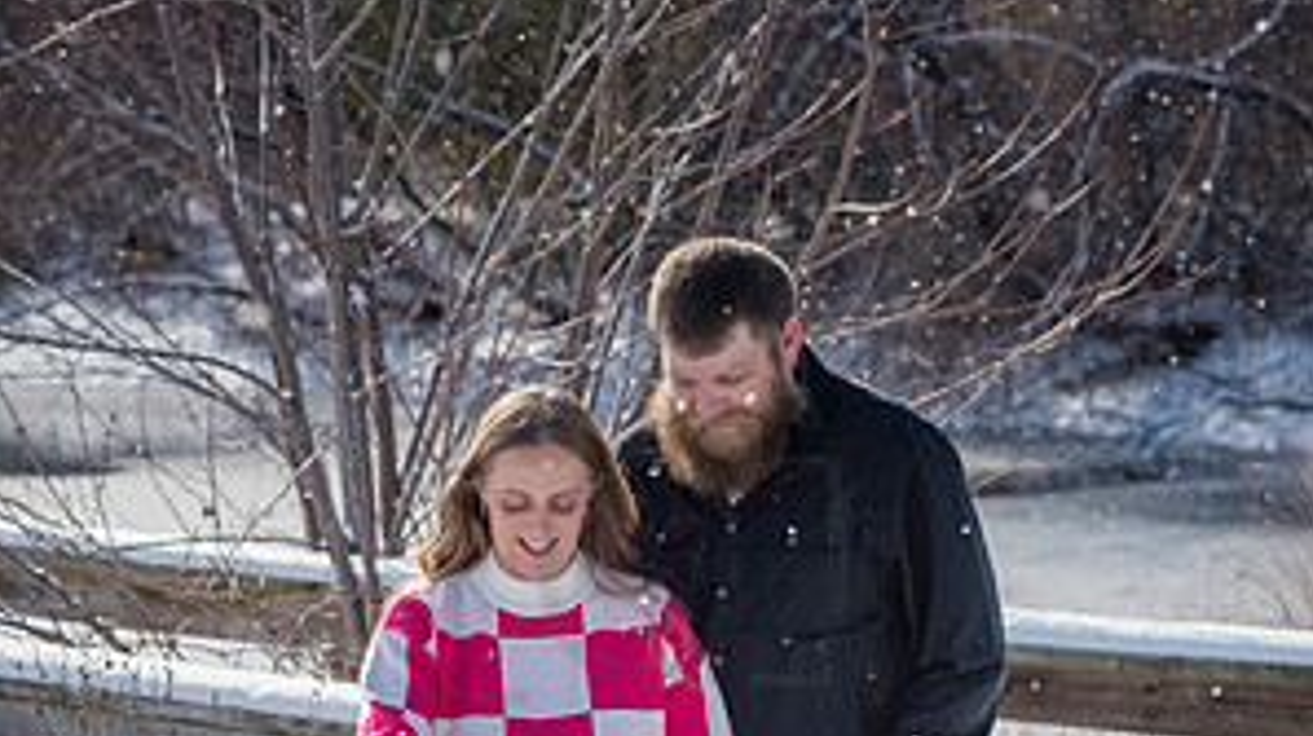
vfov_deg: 6.3
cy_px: 961
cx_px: 656
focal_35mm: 190
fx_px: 6609
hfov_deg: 11.3
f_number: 9
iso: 640
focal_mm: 120
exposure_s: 1/2000
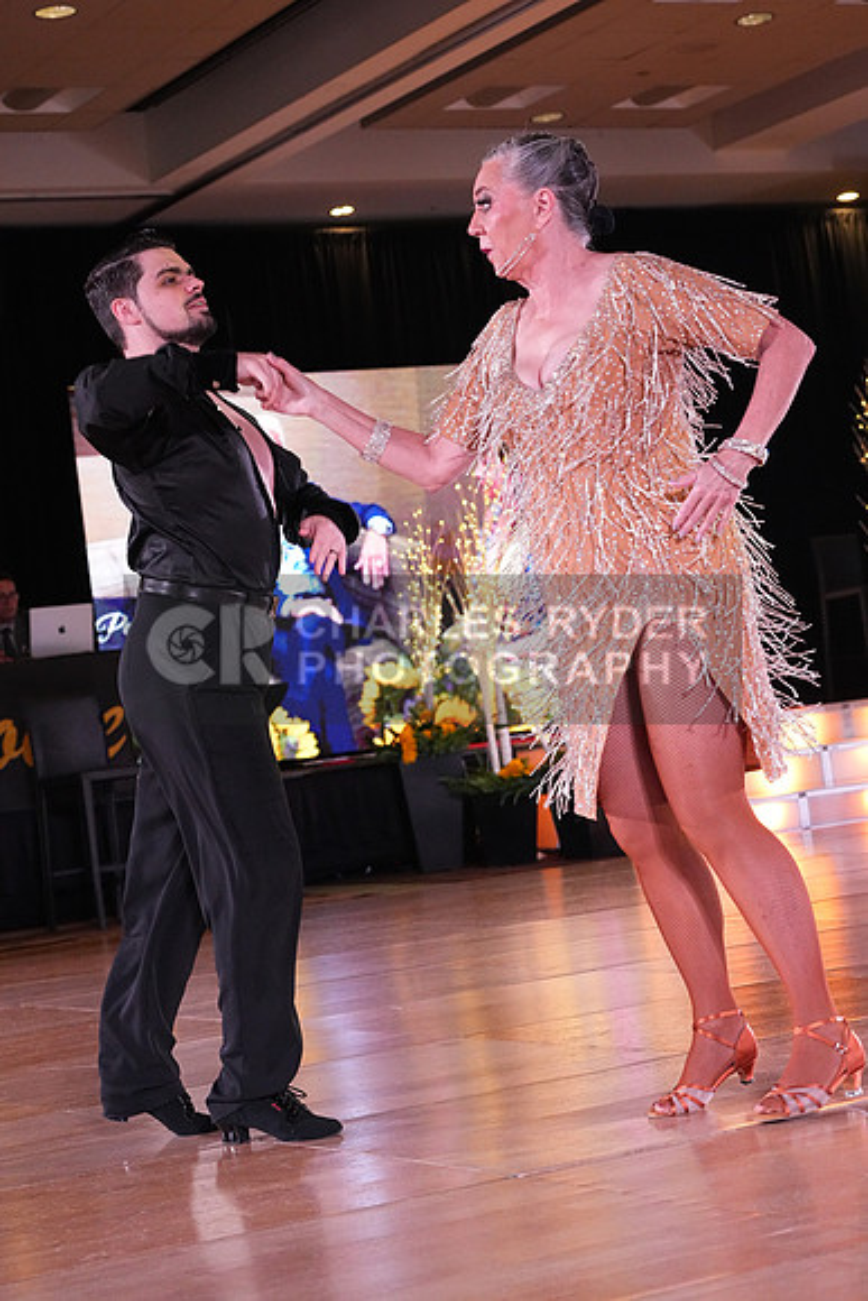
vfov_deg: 26.3
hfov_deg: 17.7
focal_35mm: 77
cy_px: 650
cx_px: 434
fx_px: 2783
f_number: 6.3
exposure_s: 1/400
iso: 8000
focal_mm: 77
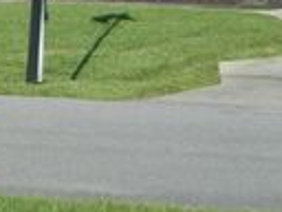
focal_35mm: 160
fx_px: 1303
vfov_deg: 9.0
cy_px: -131
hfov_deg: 11.8
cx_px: -148
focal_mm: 7.3
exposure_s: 1/125
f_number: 9.8
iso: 80
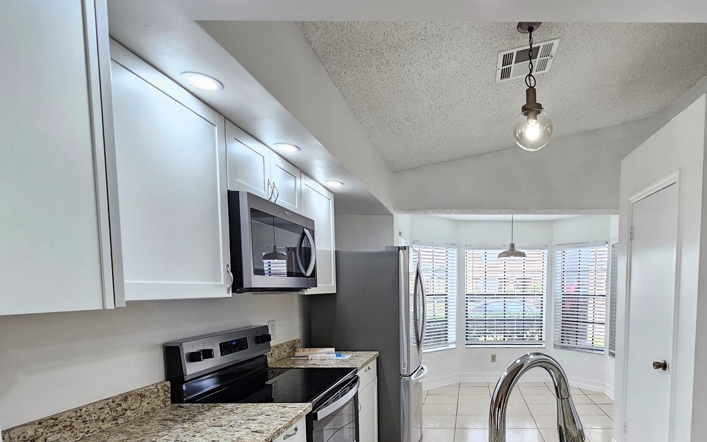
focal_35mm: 19
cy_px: 325
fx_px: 366
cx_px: 472
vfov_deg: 59.3
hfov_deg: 84.9
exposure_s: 1/60
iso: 100
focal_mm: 2.2
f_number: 2.2
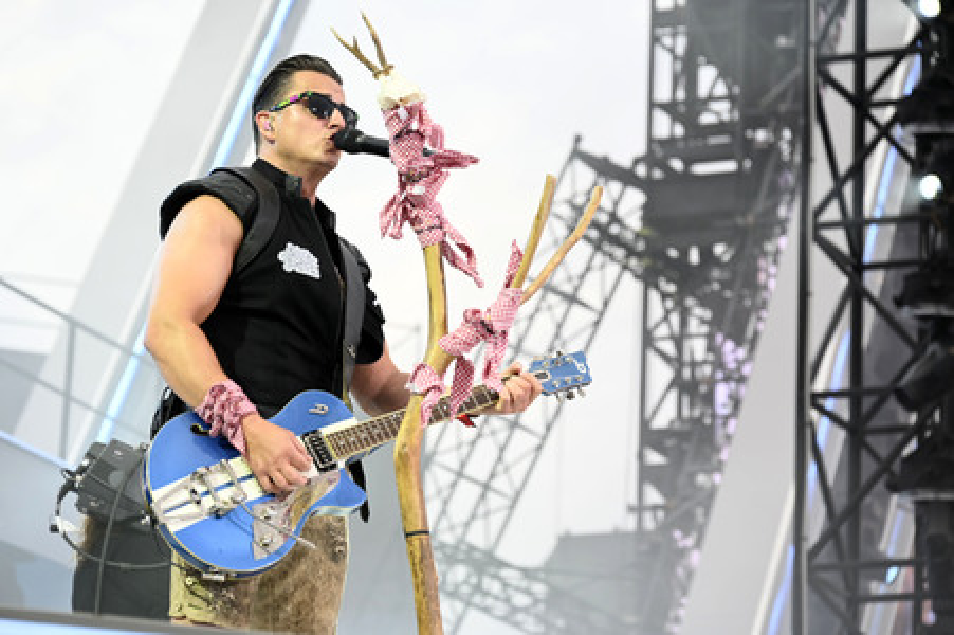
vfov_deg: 8.3
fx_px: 4369
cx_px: 477
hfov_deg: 12.5
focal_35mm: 165
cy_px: 318
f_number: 6.3
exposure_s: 1/100
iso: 500
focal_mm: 165
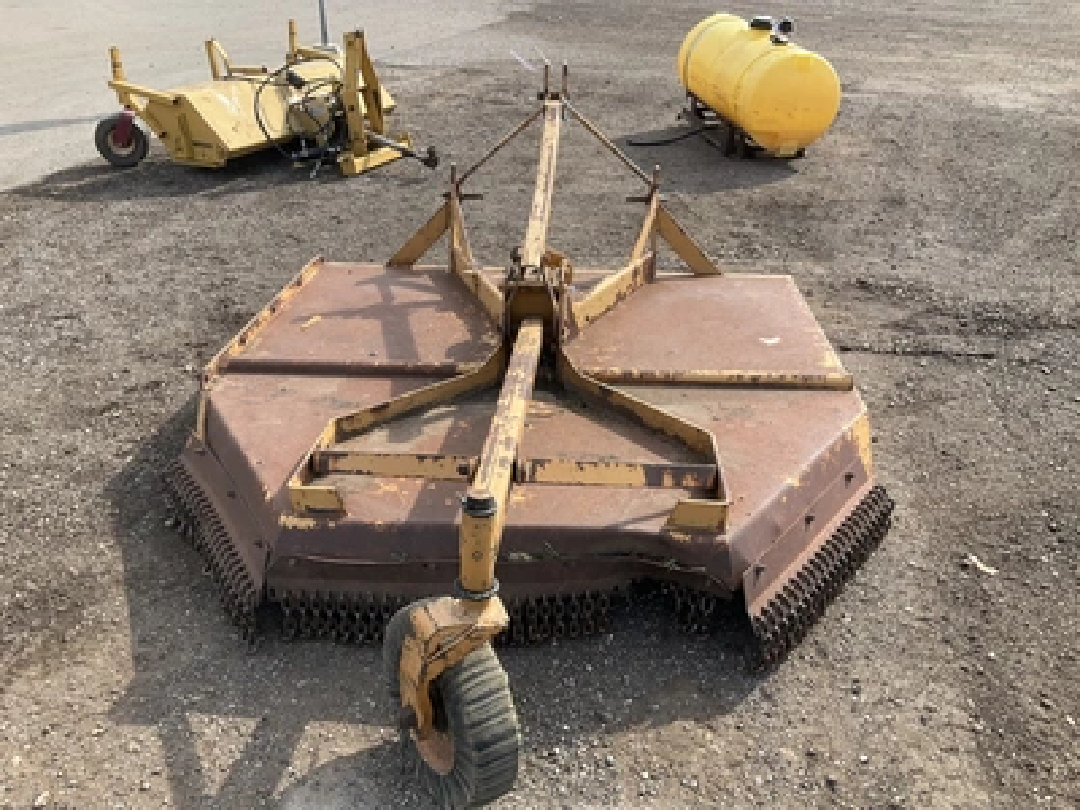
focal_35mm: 29
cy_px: 405
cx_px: 540
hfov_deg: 61.7
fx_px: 905
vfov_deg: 48.2
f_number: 1.8
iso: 25
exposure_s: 1/674
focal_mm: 3
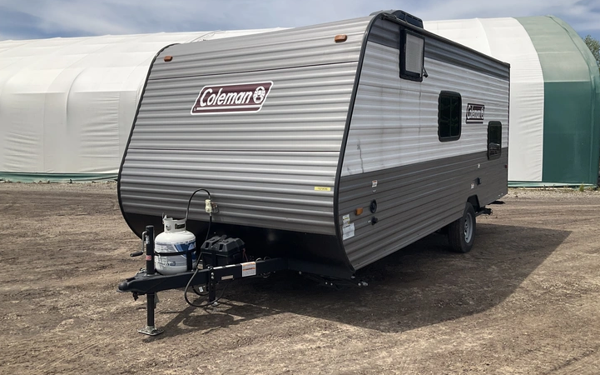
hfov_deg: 59.7
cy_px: 179
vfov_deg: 39.4
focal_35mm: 32
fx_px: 523
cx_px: 309
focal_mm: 3
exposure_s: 1/2959
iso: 25
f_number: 1.8
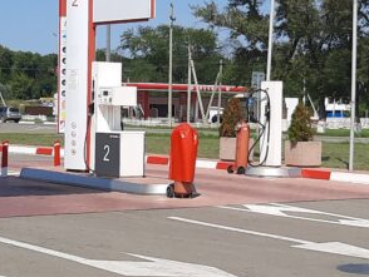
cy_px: 142
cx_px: 217
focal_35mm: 102
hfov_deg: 19.2
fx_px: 1088
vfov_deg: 14.5
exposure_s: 1/1368
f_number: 2
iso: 32
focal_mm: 4.6
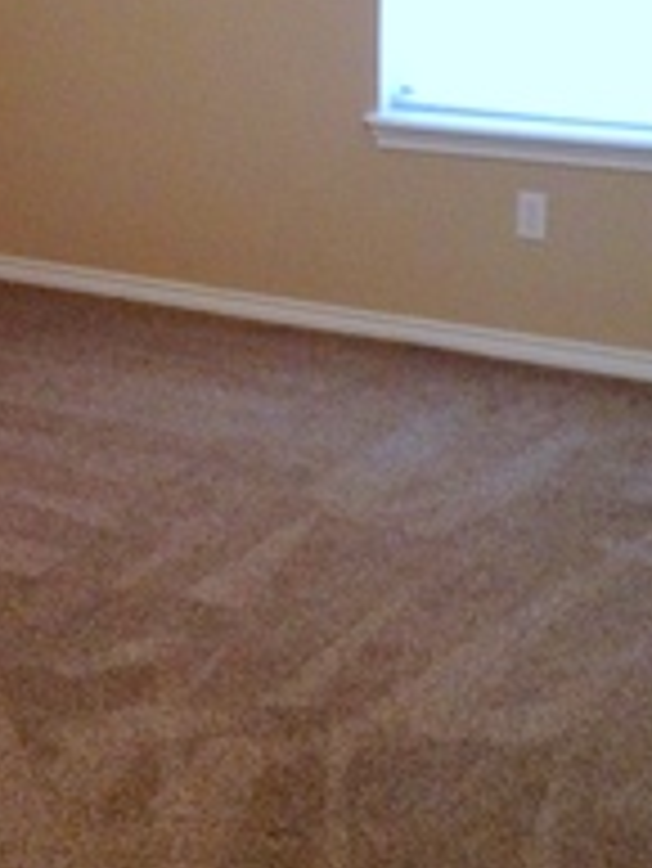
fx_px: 2182
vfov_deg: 22.2
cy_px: 157
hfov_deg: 16.7
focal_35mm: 87
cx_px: 45
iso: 320
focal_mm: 4.28
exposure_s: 1/20
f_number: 2.4
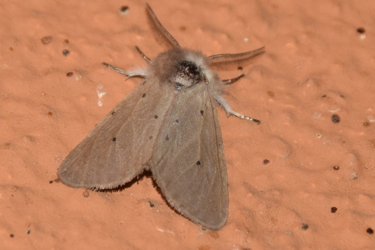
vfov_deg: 7.4
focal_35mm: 185
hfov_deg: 11.1
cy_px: 122
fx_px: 1927
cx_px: 169
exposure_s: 1/160
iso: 400
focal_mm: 112
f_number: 10
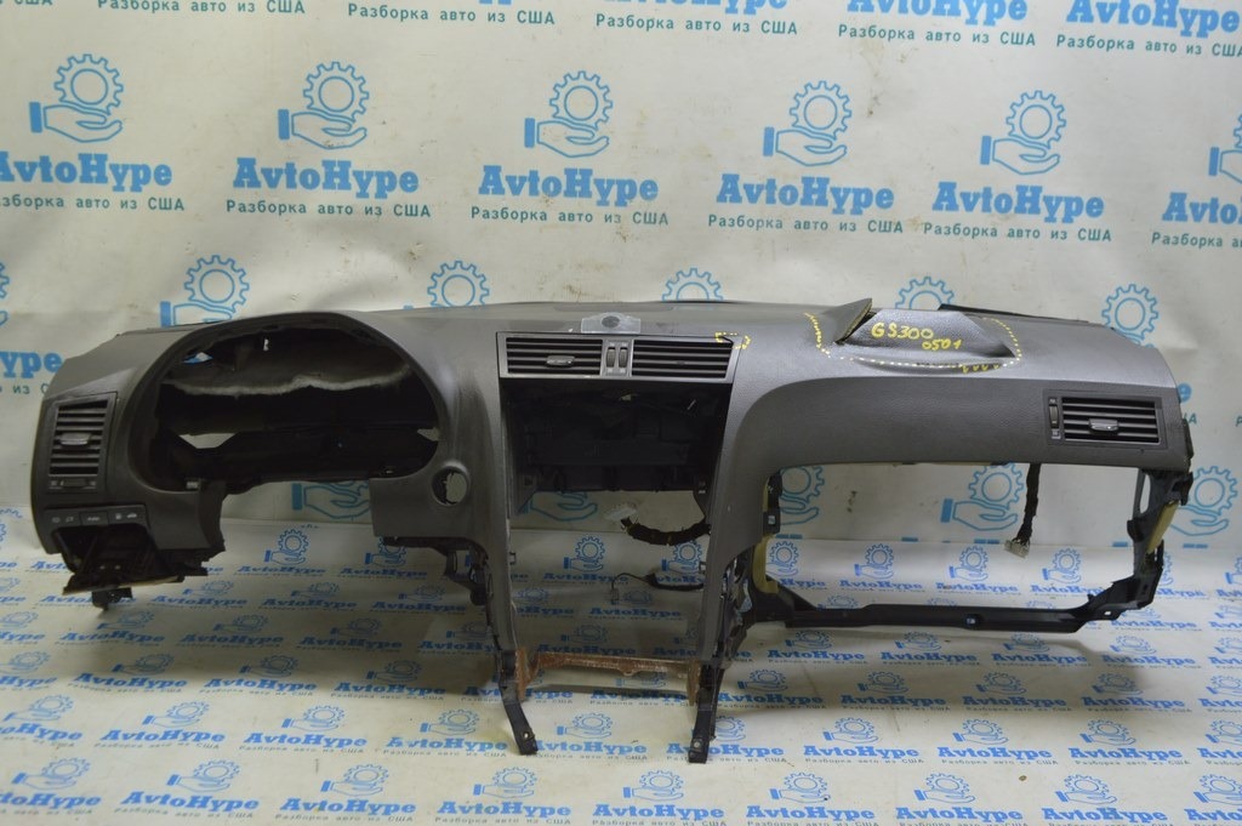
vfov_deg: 39.9
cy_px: 413
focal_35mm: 33
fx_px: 1138
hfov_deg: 57.3
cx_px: 621
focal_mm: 22
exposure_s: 1/20
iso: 400
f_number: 5.6
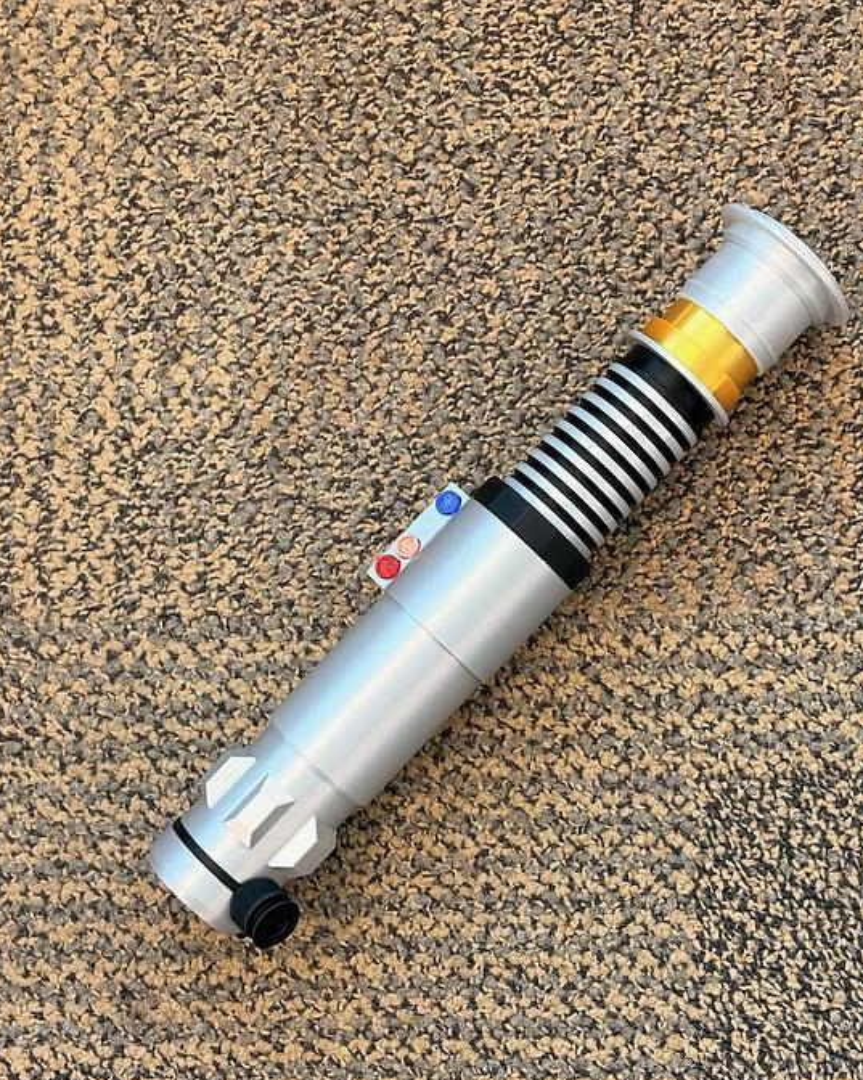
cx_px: 503
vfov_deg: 27.9
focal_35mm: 68
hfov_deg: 22.4
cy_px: 541
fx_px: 2173
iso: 125
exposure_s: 1/60
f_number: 1.6
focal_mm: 5.96
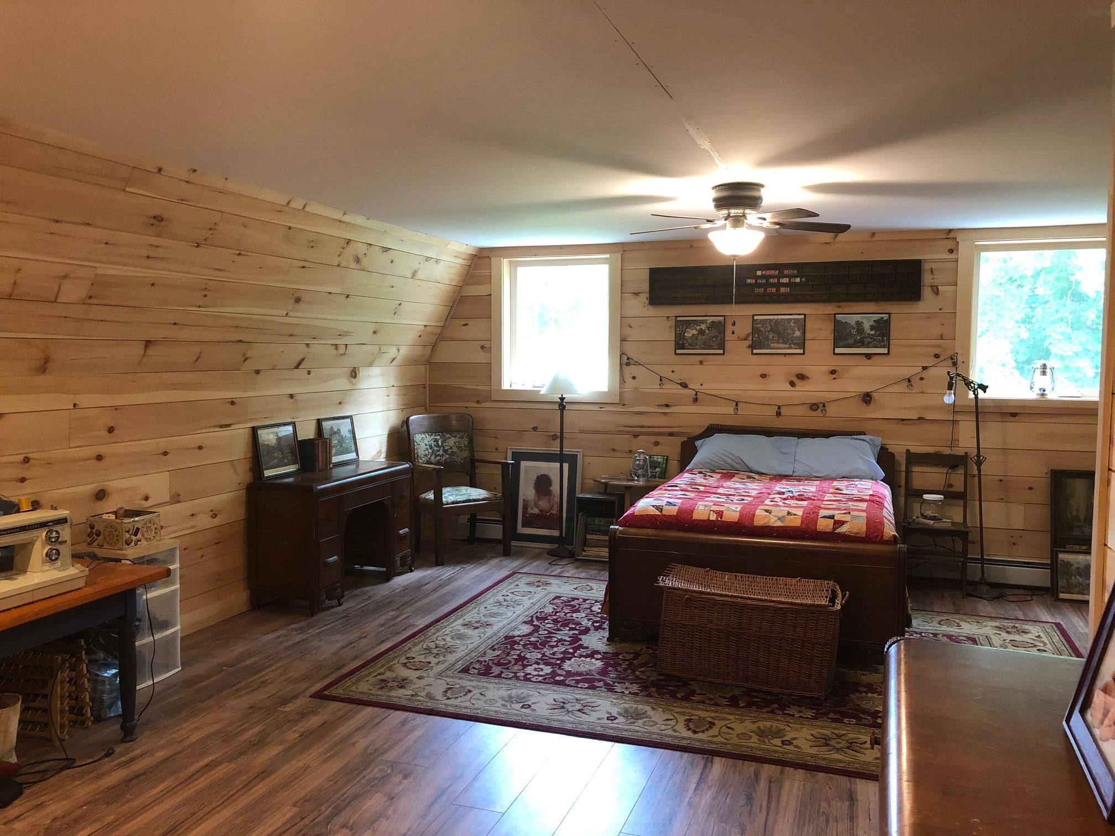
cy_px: 418
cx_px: 558
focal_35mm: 28
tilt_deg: -3.9
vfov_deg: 49.7
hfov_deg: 63.4
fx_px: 902
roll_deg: -0.1
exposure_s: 1/15
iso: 80
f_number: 1.8
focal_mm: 4
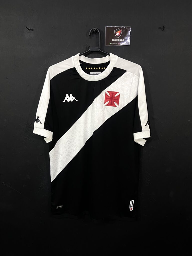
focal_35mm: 26
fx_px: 192
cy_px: 128
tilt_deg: -9.0
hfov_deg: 53.1
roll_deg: -0.1
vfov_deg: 67.3
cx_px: 96
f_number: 1.8
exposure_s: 1/60
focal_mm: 4.25
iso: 125
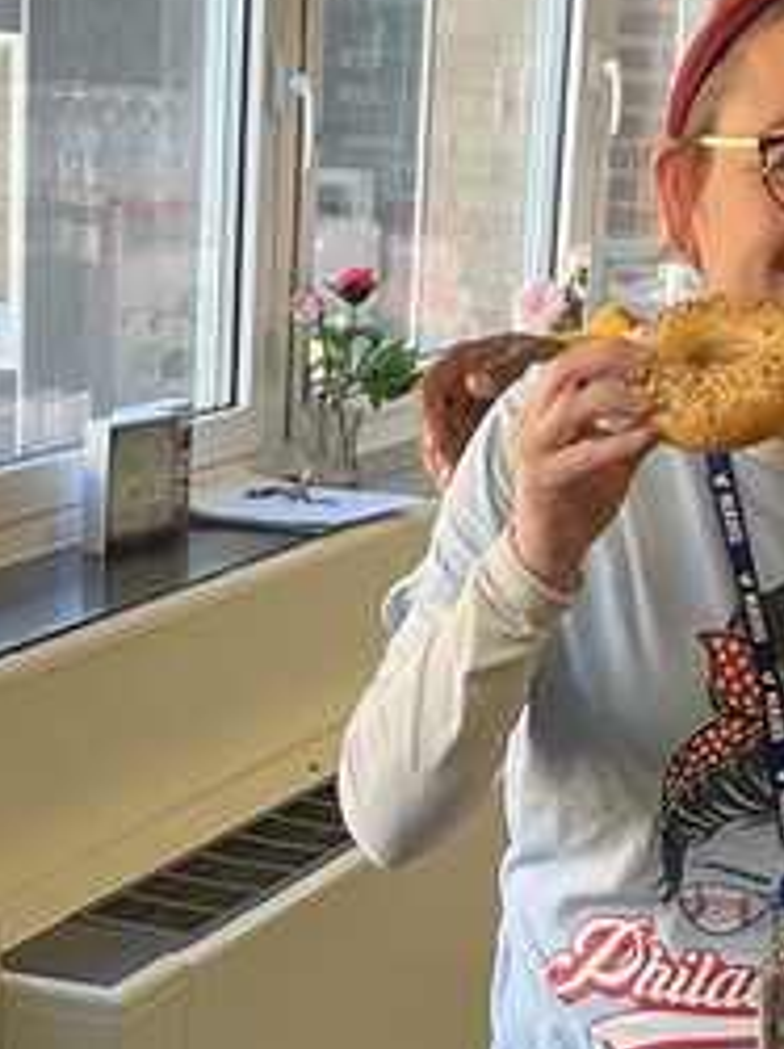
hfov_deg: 12.4
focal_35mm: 119
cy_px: 1074
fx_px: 3600
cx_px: 256
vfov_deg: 16.2
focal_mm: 3
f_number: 1.8
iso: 50
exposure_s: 1/60
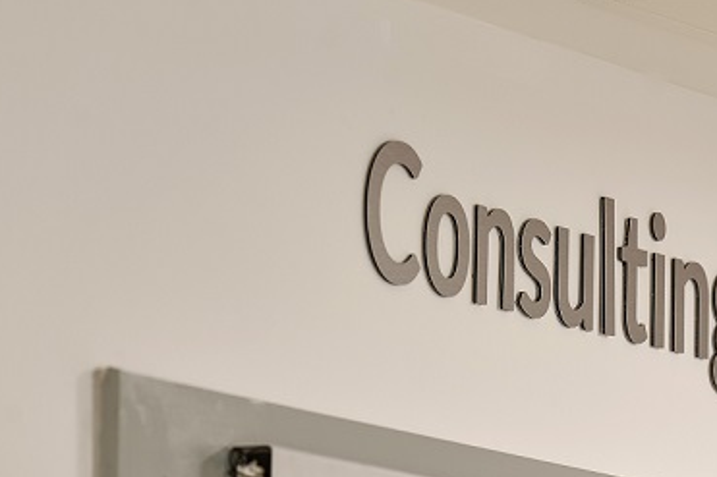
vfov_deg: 3.4
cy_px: 404
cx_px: 638
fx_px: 7923
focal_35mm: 398
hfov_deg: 5.2
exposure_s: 1/10
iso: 64
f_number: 5.6
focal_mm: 200
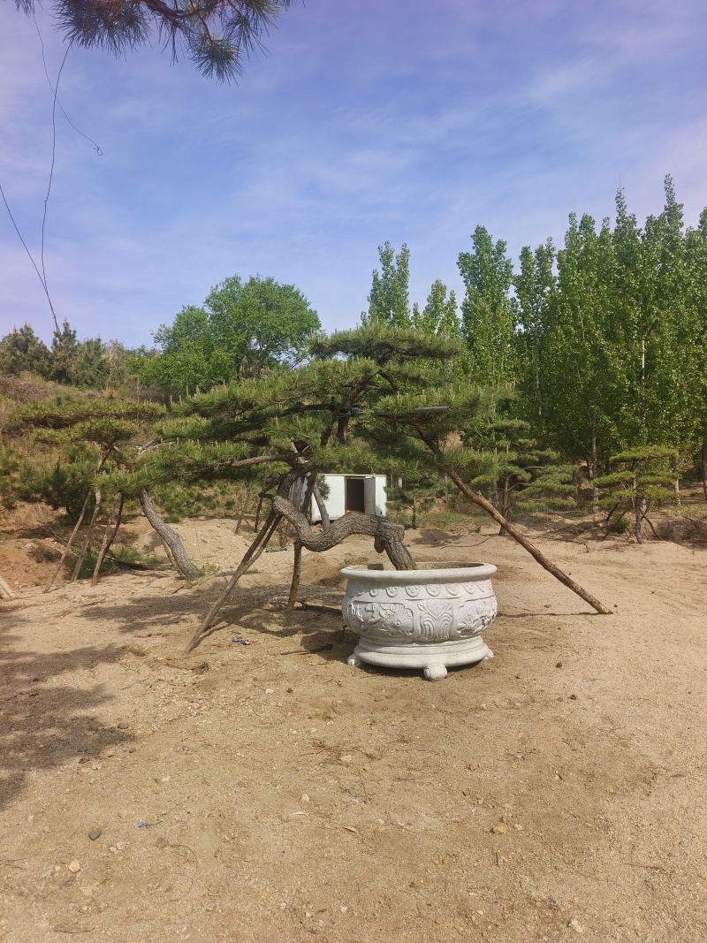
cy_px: 472
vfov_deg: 73.9
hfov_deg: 58.9
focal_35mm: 23
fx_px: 626
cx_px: 354
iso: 149
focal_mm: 5.5
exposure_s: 1/1236
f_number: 1.75
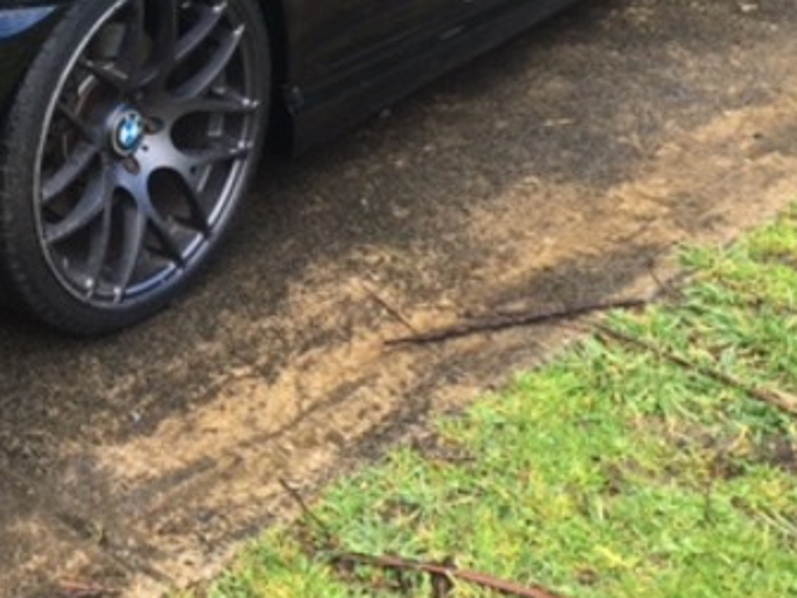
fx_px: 1589
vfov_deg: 20.3
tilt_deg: -14.7
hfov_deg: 26.8
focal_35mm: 69
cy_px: -64
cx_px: 19
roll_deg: -0.4
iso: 32
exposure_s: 1/100
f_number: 2.2
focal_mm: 4.15
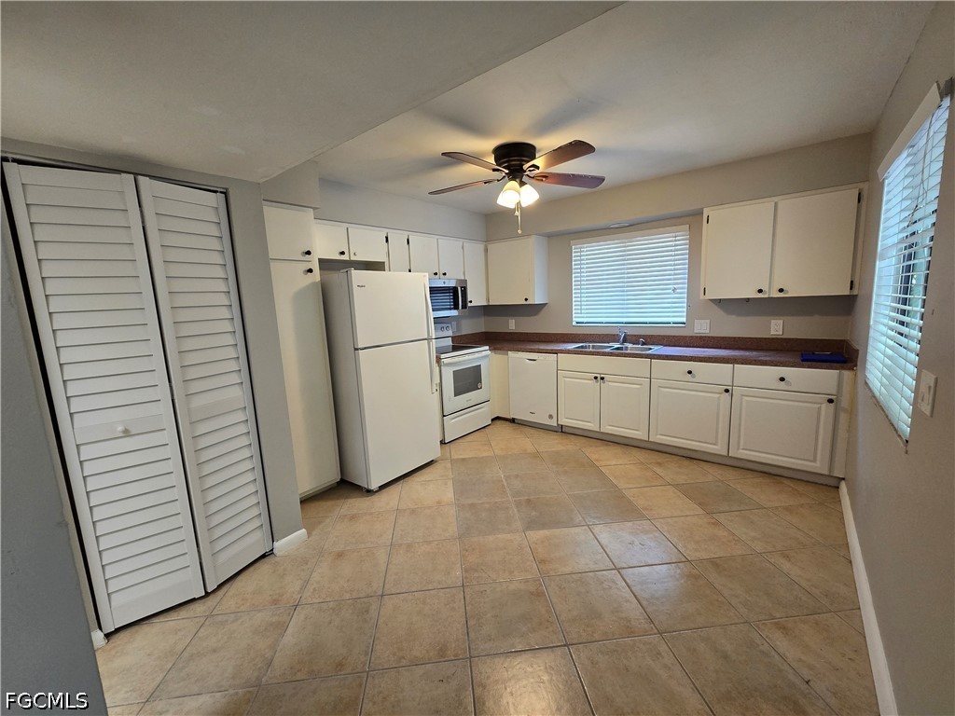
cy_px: 358
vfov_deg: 89.9
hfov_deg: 106.2
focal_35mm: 13
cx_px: 478
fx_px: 359
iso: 200
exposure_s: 1/60
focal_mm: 2.2
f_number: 2.2
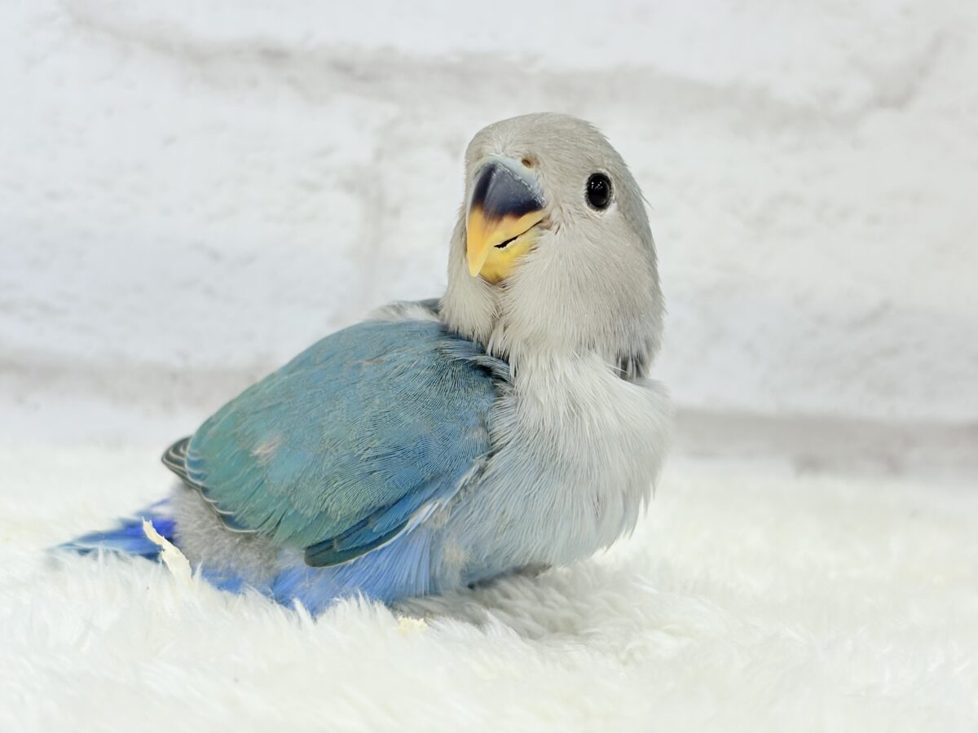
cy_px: 366
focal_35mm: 52
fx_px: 1469
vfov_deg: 28.0
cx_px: 489
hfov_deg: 36.8
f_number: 1.6
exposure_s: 1/100
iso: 80
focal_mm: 5.96
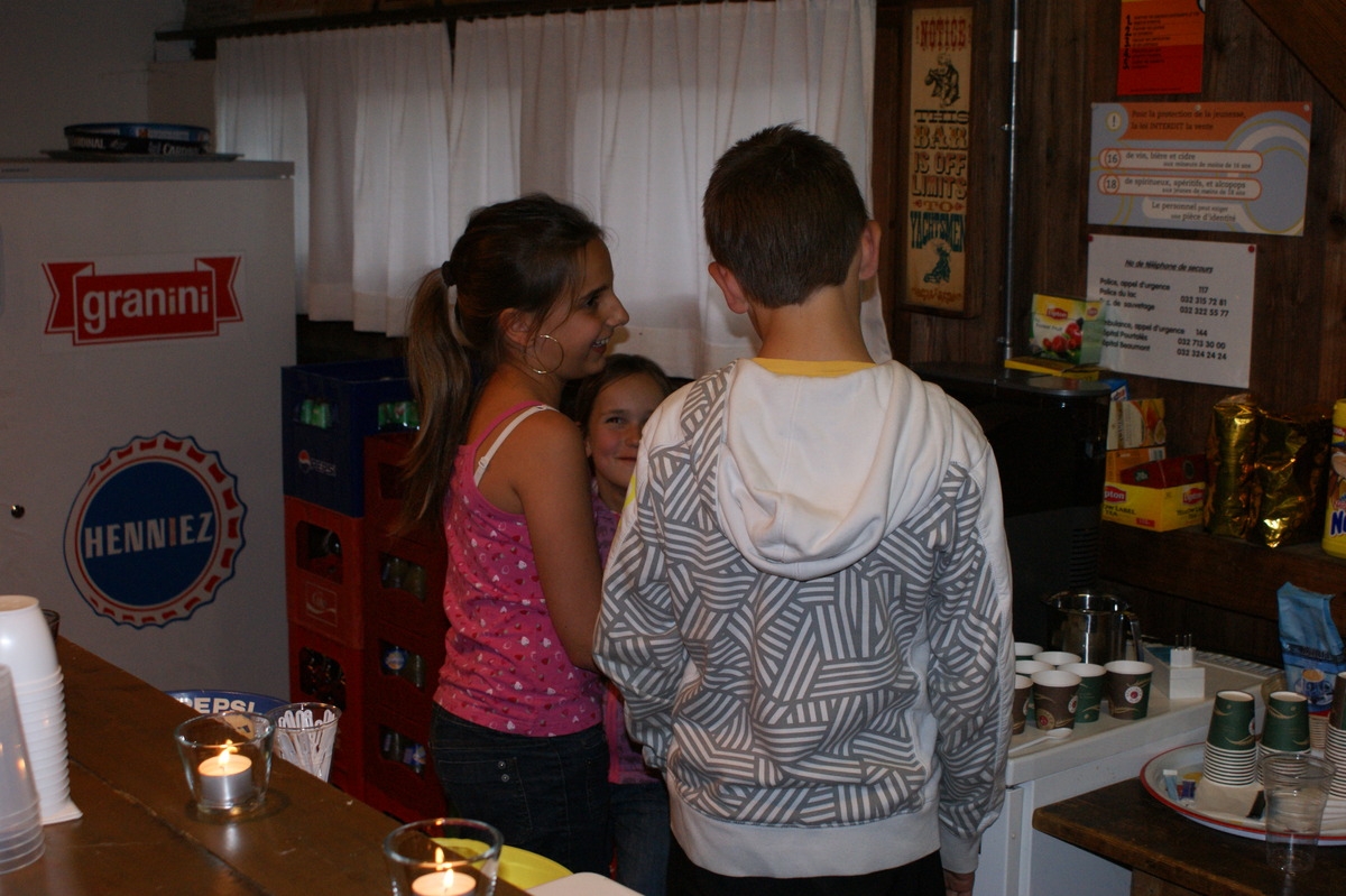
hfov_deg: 43.6
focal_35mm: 45
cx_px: 673
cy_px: 448
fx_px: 1682
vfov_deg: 29.8
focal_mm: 30
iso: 400
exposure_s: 1/60
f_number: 5
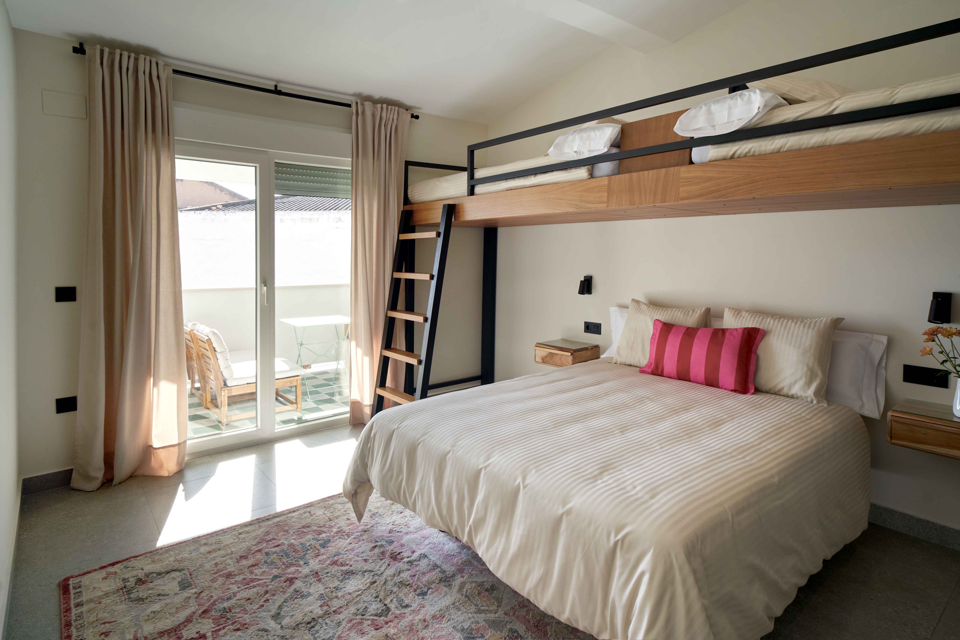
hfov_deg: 90.0
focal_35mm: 18
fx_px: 480
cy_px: 320
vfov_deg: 67.4
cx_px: 480
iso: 400
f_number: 7.1
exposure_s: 1/640
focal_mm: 18
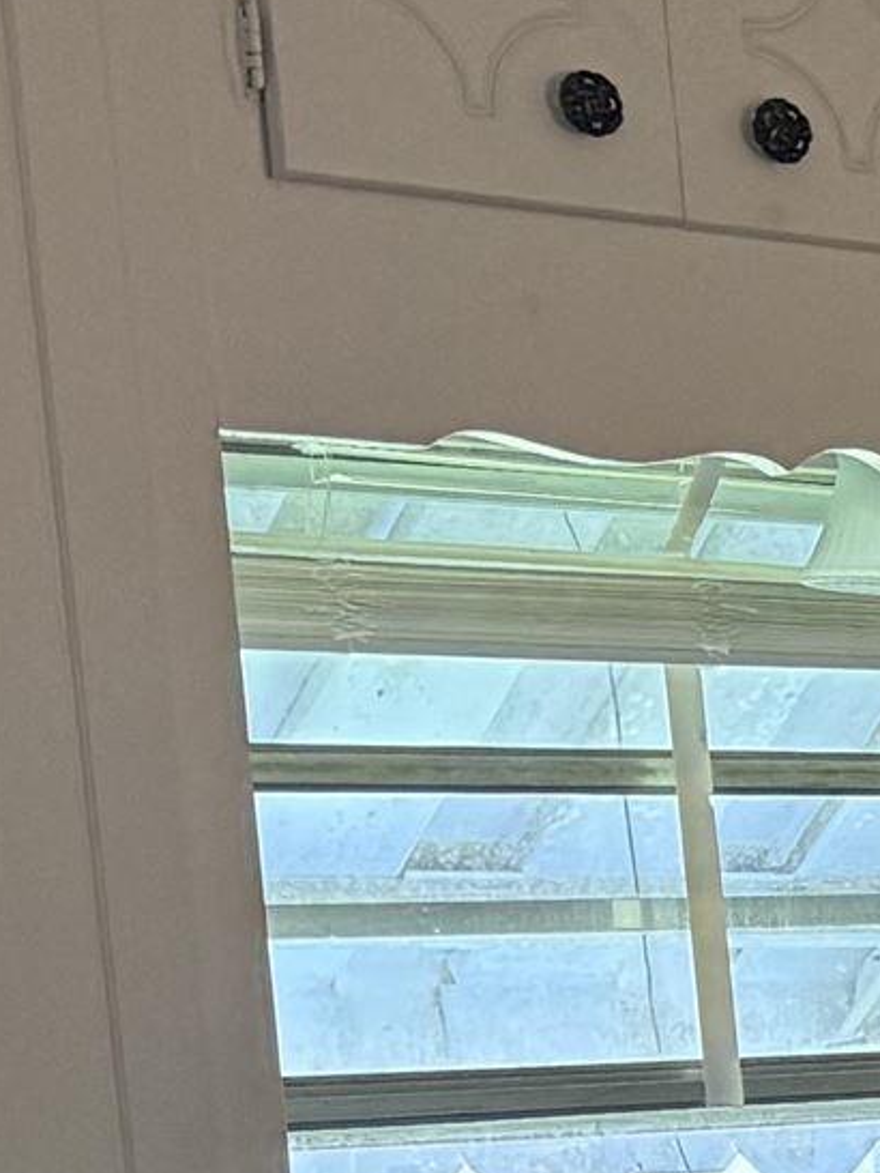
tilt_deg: -8.0
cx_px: 3129
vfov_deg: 13.9
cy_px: 1620
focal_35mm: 135
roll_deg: +0.5
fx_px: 4572
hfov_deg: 8.2
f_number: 1.78
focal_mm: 6.76
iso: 320
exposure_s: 1/60
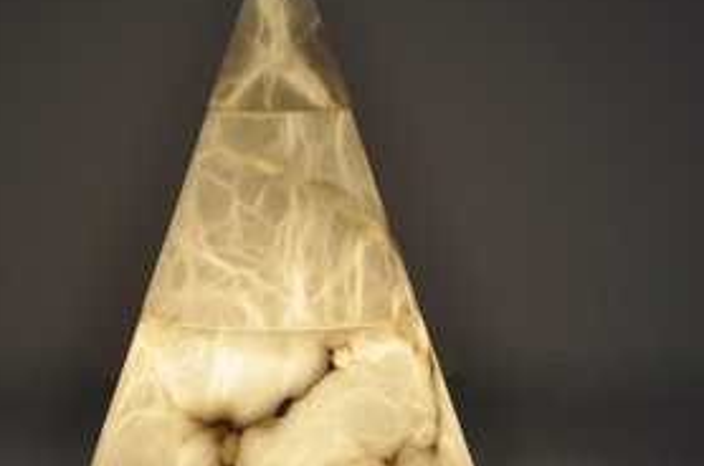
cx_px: 284
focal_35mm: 94
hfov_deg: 21.7
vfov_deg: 14.5
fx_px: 1834
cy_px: 291
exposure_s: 1/30
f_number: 5.6
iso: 250
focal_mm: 34
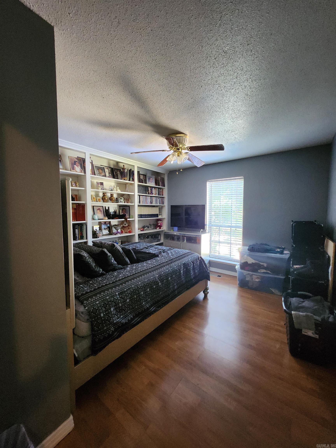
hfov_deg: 89.9
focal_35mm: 13
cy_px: 224
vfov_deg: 106.2
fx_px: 168
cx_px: 168
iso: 500
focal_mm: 1.74
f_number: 2.2
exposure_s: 1/30
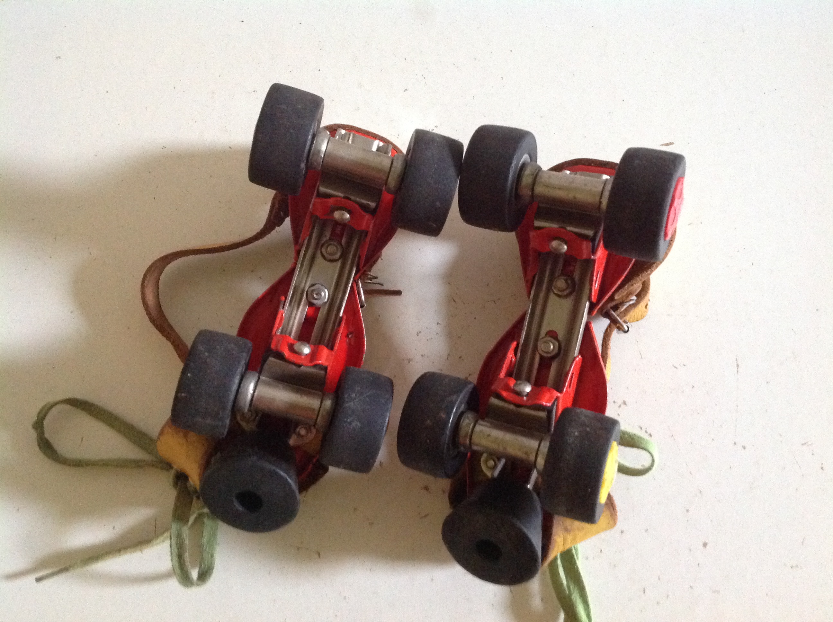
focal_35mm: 35
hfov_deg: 52.7
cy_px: 311
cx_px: 416
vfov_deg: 40.6
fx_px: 841
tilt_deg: -76.7
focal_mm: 4.28
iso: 640
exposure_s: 1/15
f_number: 2.4
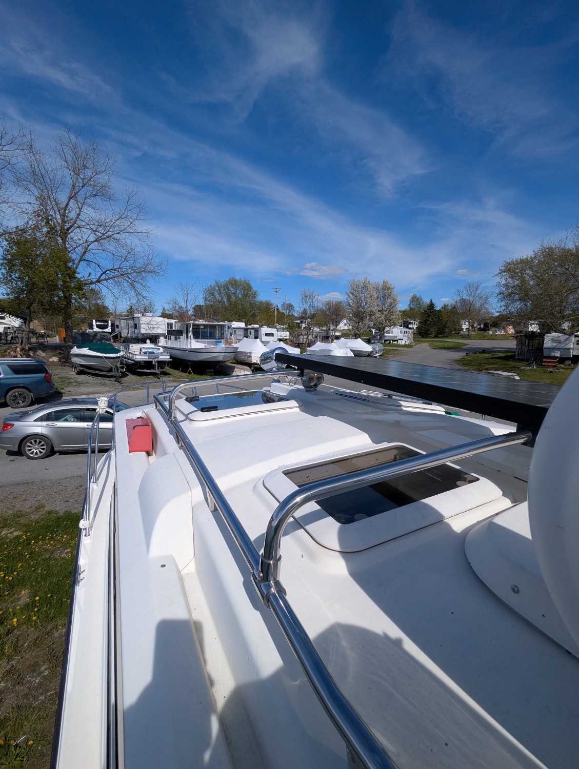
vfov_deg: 94.4
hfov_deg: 78.2
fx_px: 356
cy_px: 384
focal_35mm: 16
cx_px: 290
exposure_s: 1/2817
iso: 53
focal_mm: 2.35
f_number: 2.2
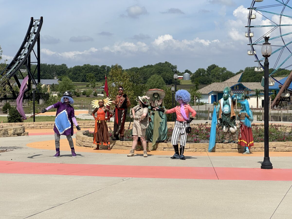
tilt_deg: -0.8
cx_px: 146
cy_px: 110
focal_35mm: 77
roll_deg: +0.1
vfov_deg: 19.1
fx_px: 650
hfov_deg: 25.3
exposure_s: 1/1064
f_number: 2.8
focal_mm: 9
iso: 32
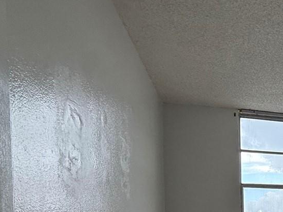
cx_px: 338
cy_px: 239
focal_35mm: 41
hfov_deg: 35.9
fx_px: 335
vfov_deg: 30.9
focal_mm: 2.22
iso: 100
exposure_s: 1/120
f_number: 2.2
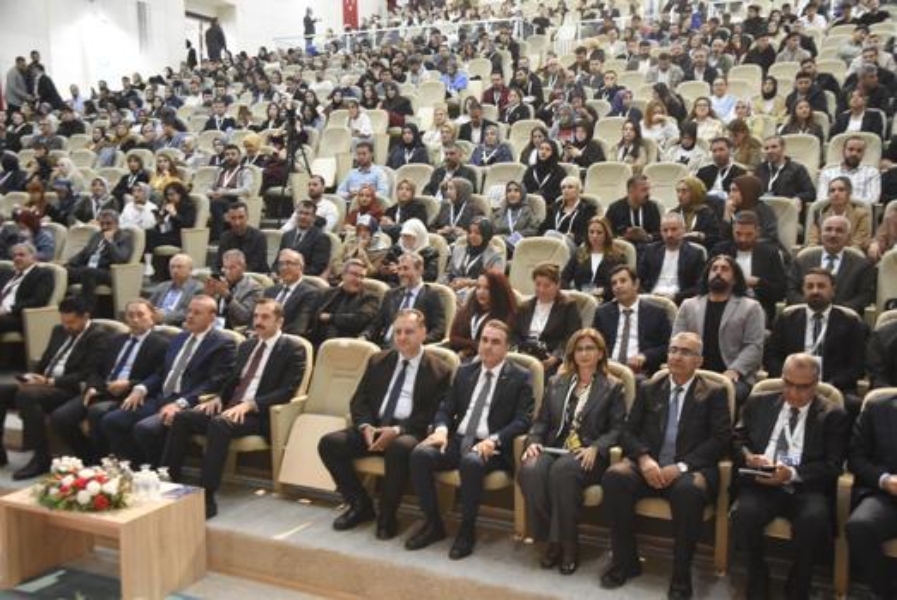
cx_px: 448
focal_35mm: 38
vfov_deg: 35.6
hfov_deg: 51.2
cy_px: 300
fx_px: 935
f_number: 4
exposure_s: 1/40
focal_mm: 25
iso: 3200
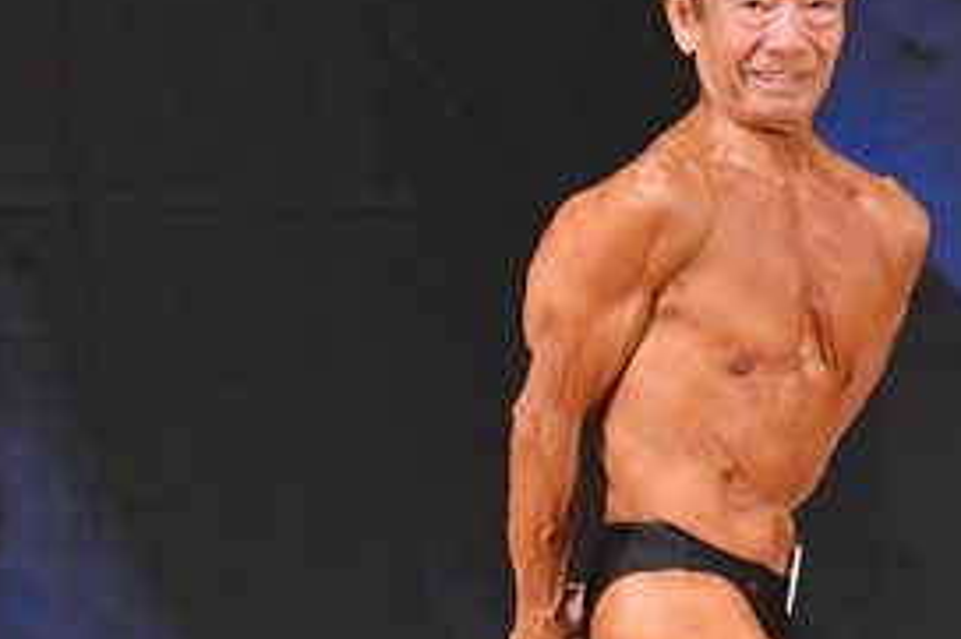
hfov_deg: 2.4
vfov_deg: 1.6
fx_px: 22809
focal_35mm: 855
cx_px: 260
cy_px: 547
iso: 6400
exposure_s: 1/400
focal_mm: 200
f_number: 5.6
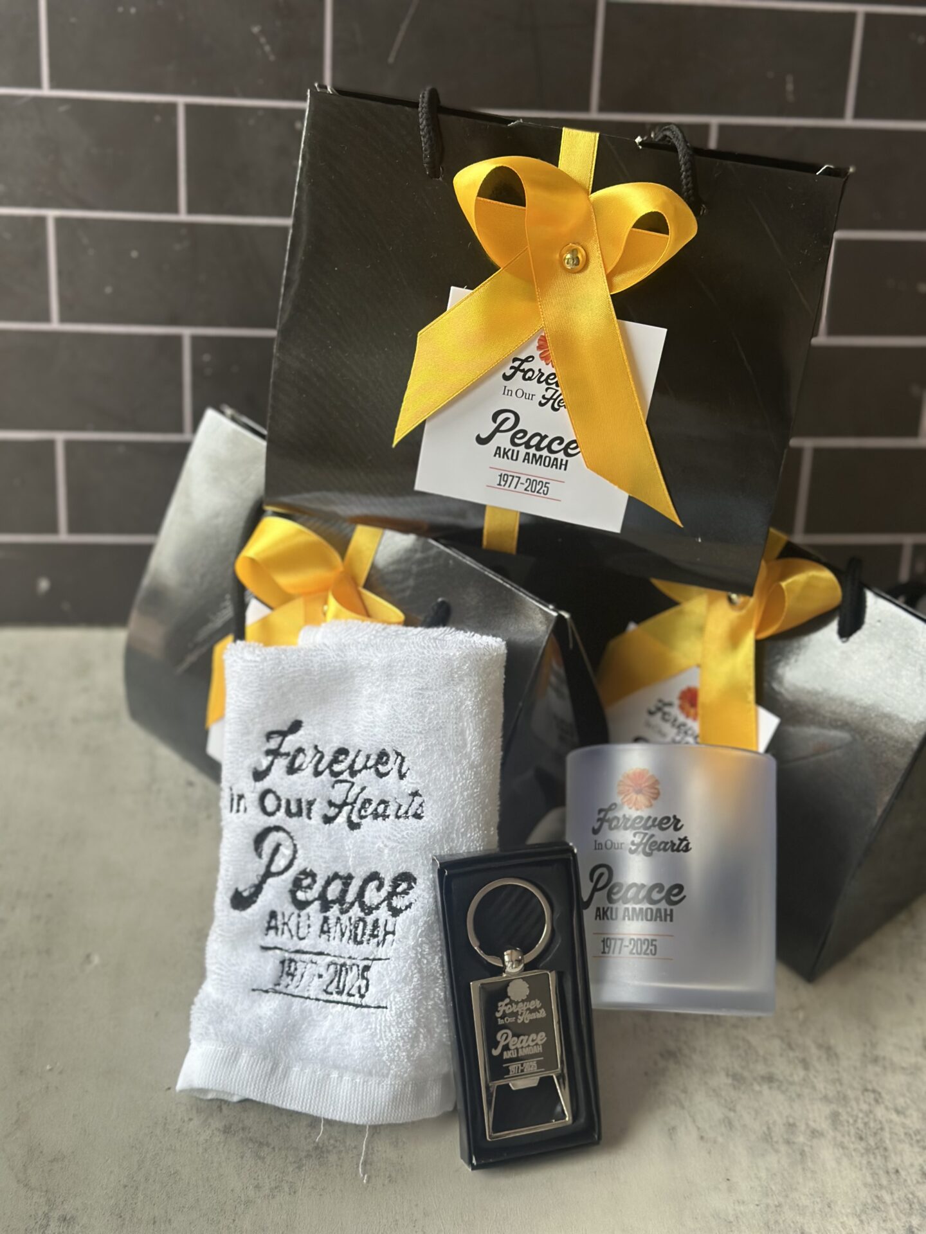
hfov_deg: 30.3
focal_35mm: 48
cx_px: 463
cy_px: 617
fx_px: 1712
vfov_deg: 39.7
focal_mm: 6.86
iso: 80
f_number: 1.78
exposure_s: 1/343
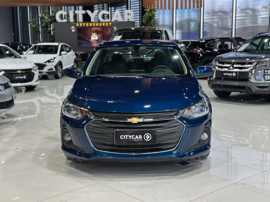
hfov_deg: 39.7
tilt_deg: -8.9
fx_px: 374
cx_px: 135
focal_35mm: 48
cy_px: 101
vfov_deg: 30.3
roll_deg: +0.4
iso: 200
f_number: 1.78
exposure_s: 1/120
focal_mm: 6.86
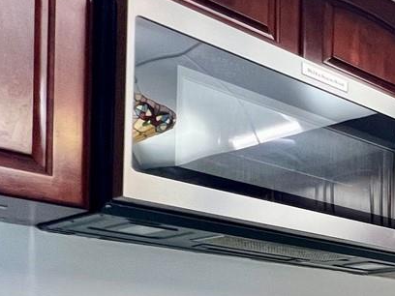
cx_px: 693
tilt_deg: +0.4
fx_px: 582
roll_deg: -0.6
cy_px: 354
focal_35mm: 51
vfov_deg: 25.6
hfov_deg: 22.9
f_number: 1.8
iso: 200
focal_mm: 1.57
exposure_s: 1/60
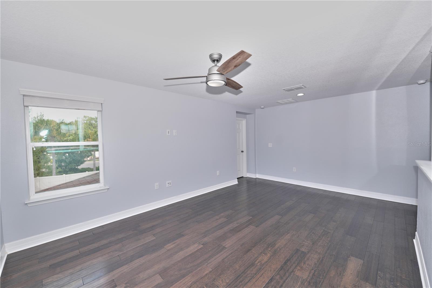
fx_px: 168
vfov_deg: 81.2
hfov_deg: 104.3
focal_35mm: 14
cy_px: 144
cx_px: 216
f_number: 4
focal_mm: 14
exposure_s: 1/200
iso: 160
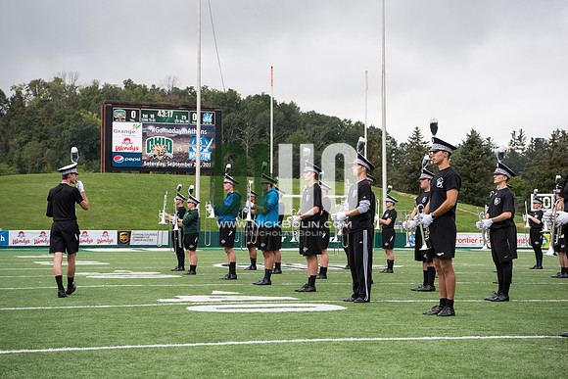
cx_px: 284
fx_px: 1105
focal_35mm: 70
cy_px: 190
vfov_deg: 19.5
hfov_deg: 28.8
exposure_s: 1/1600
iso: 640
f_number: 5.6
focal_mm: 70
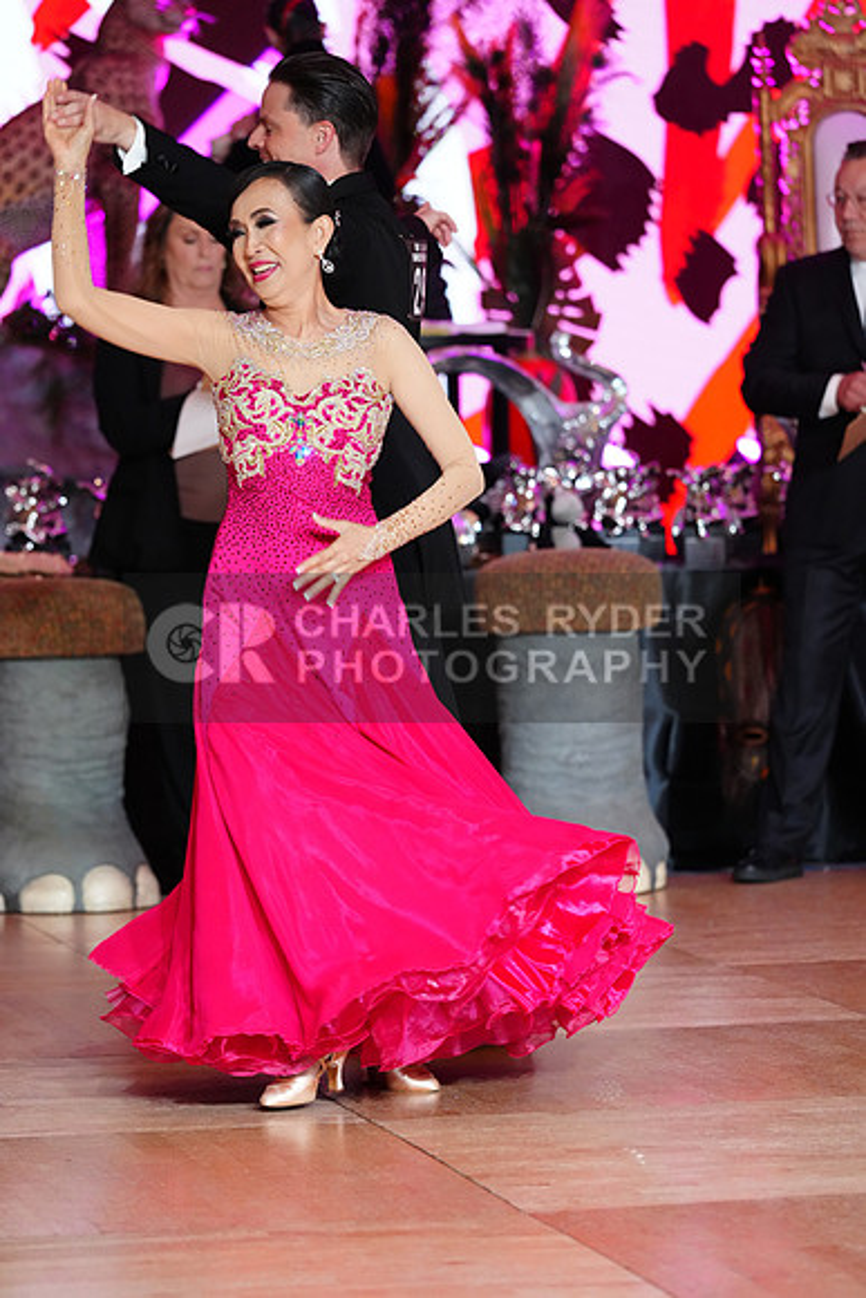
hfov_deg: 8.1
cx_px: 433
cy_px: 649
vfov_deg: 12.2
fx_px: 6094
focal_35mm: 169
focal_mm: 169
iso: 4000
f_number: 4
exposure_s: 1/250
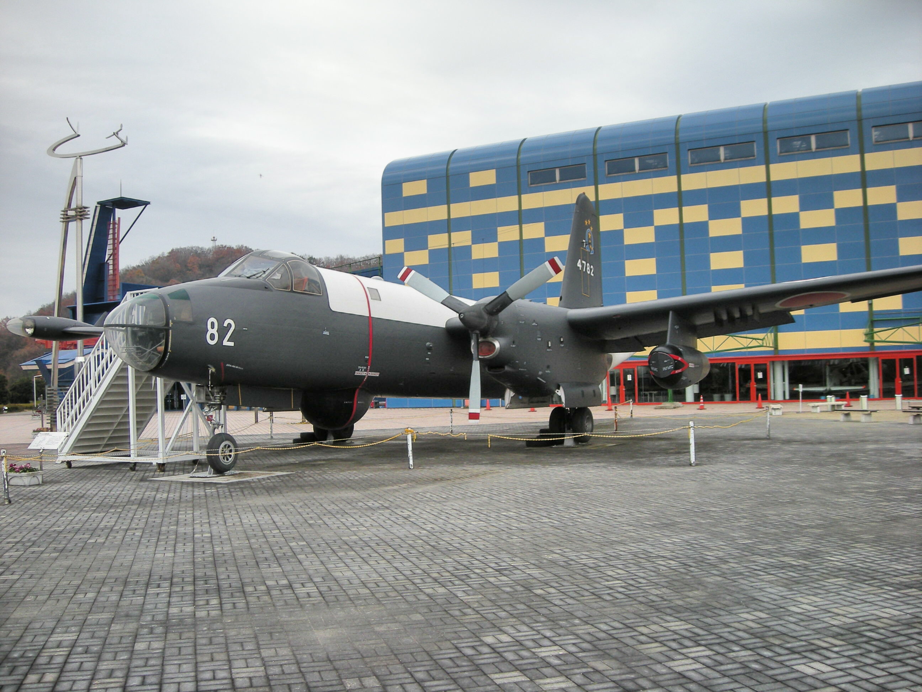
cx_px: 461
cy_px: 346
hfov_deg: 52.6
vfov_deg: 40.7
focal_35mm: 35
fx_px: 932
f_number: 2.8
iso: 64
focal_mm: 5.7
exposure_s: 1/349
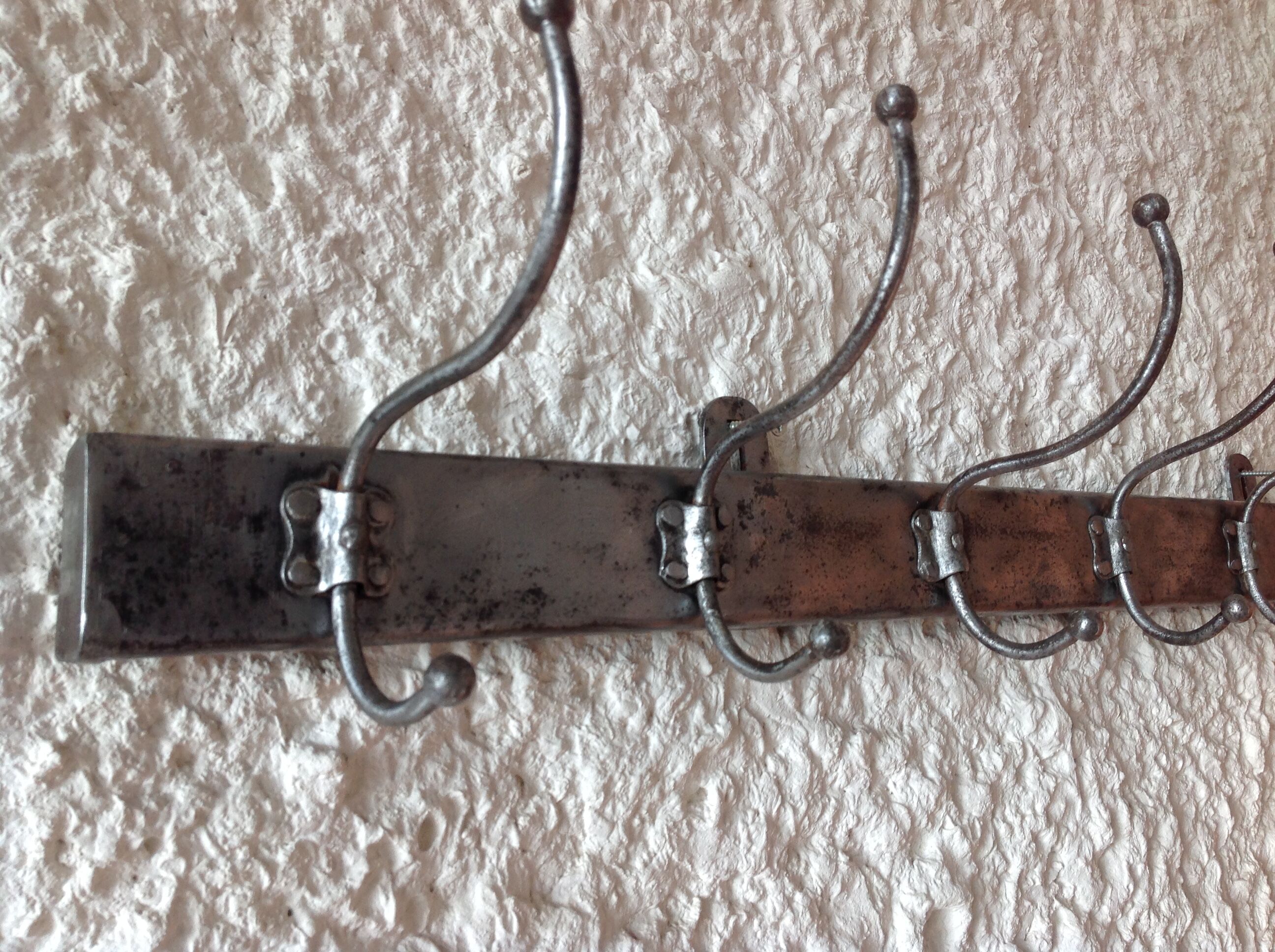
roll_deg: +3.7
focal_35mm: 35
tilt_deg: +8.3
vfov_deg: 40.6
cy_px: 476
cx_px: 638
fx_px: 1287
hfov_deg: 52.7
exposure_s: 1/40
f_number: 2.4
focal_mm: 4.28
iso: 50
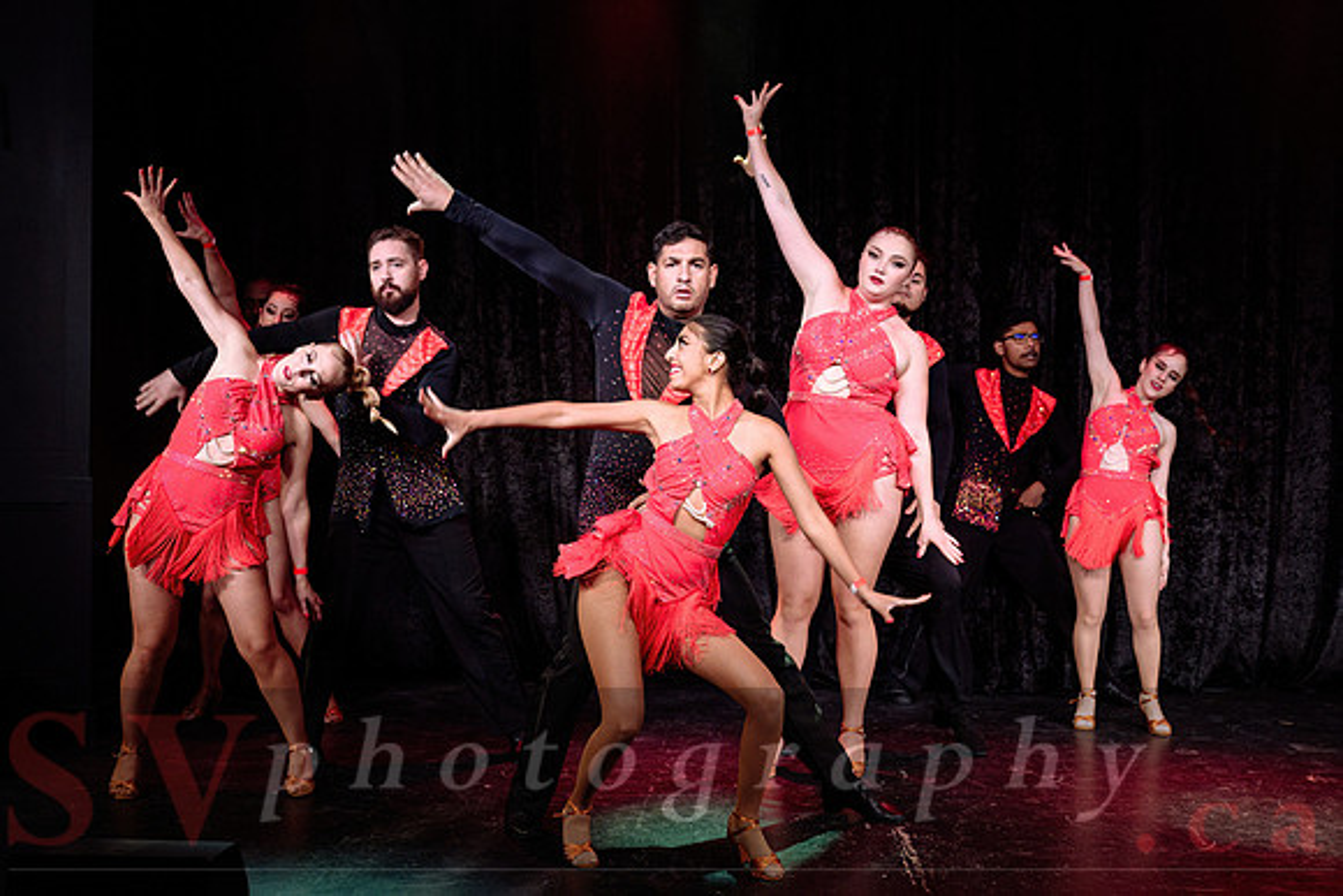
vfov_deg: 30.5
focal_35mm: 44
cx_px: 701
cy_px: 441
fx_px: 1644
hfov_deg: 44.4
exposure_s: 1/400
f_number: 3.2
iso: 1600
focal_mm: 38
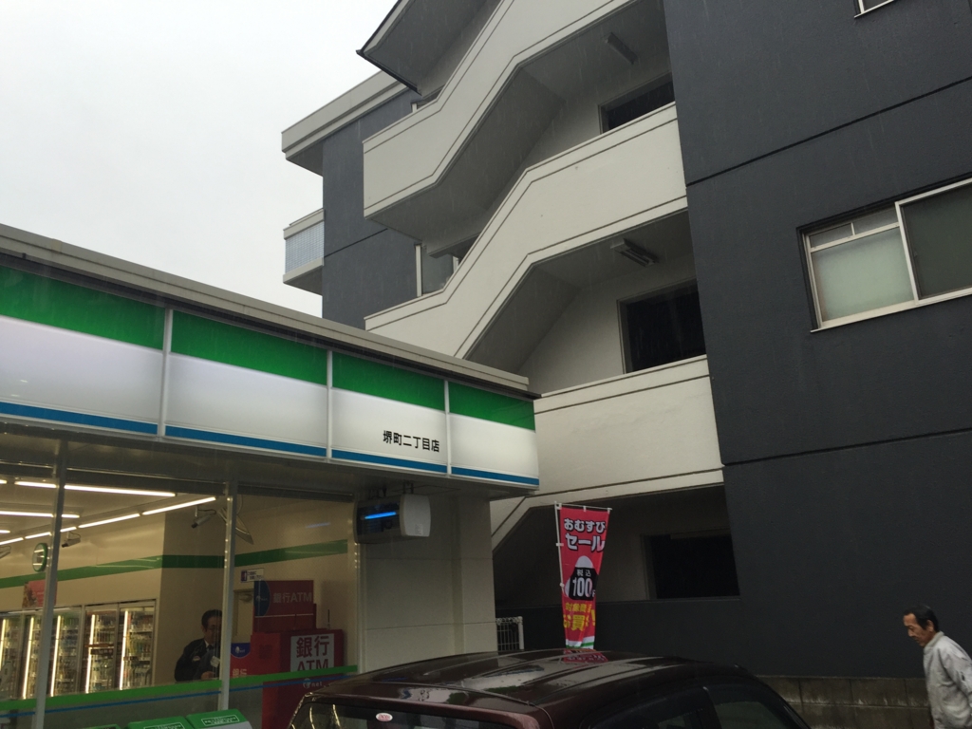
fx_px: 814
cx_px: 486
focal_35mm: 29
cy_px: 364
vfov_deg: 48.2
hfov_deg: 61.7
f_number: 2.2
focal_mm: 4.15
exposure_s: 1/187
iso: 32
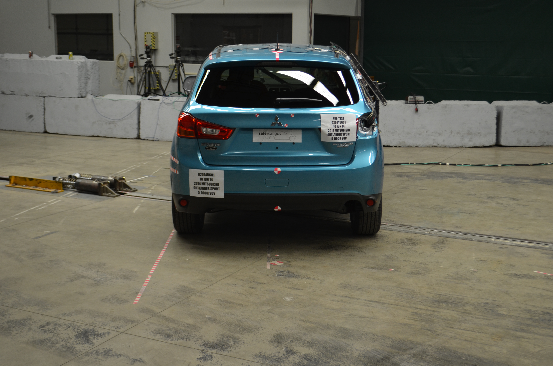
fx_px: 736
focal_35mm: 48
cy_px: 183
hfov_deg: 41.2
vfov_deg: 28.0
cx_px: 276
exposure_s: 1/100
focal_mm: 32
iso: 400
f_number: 4.8
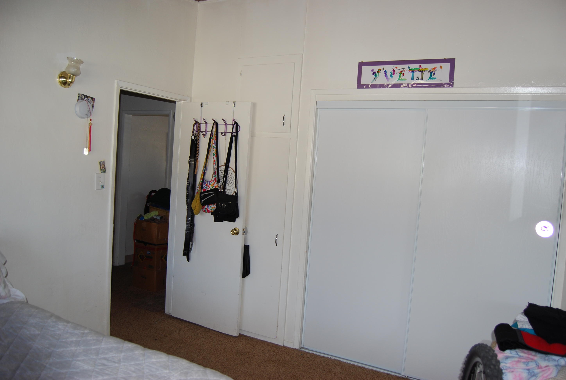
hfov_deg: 67.3
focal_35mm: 27
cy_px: 190
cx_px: 283
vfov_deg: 48.1
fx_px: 425
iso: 200
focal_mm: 18
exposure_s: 1/60
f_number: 3.5
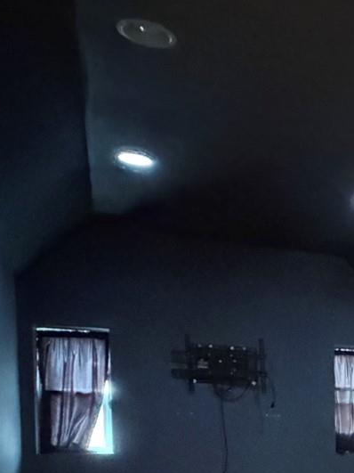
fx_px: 737
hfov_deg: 21.4
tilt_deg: -1.8
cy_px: 469
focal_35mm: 54
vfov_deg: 32.7
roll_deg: +0.0
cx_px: 569
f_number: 2.2
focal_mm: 2.22
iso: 2500
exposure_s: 1/30
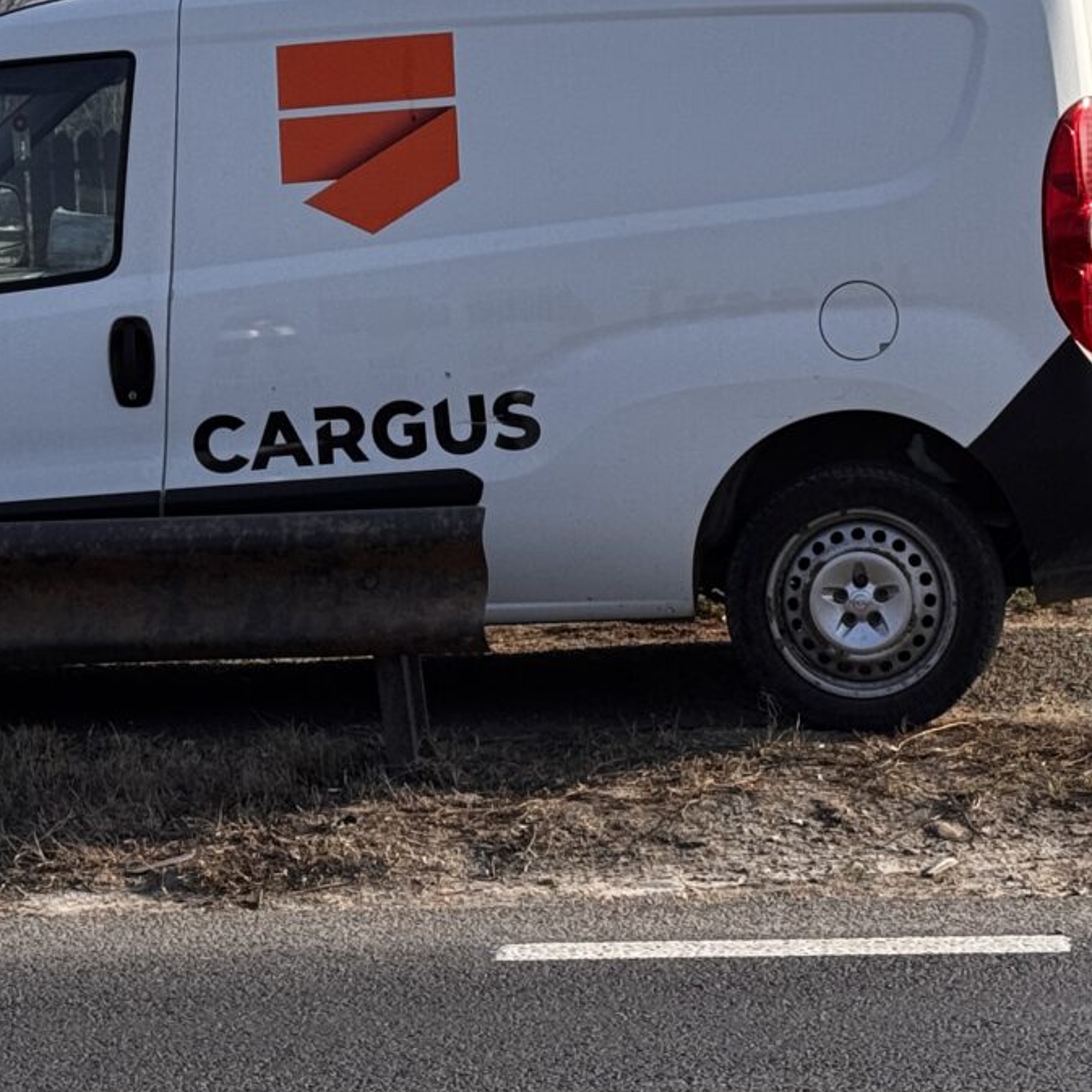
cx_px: 548
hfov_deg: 14.4
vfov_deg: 14.4
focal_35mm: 121
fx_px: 4319
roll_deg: +1.4
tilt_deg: -4.5
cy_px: 282
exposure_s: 1/2959
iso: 64
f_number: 1.78
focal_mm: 6.76
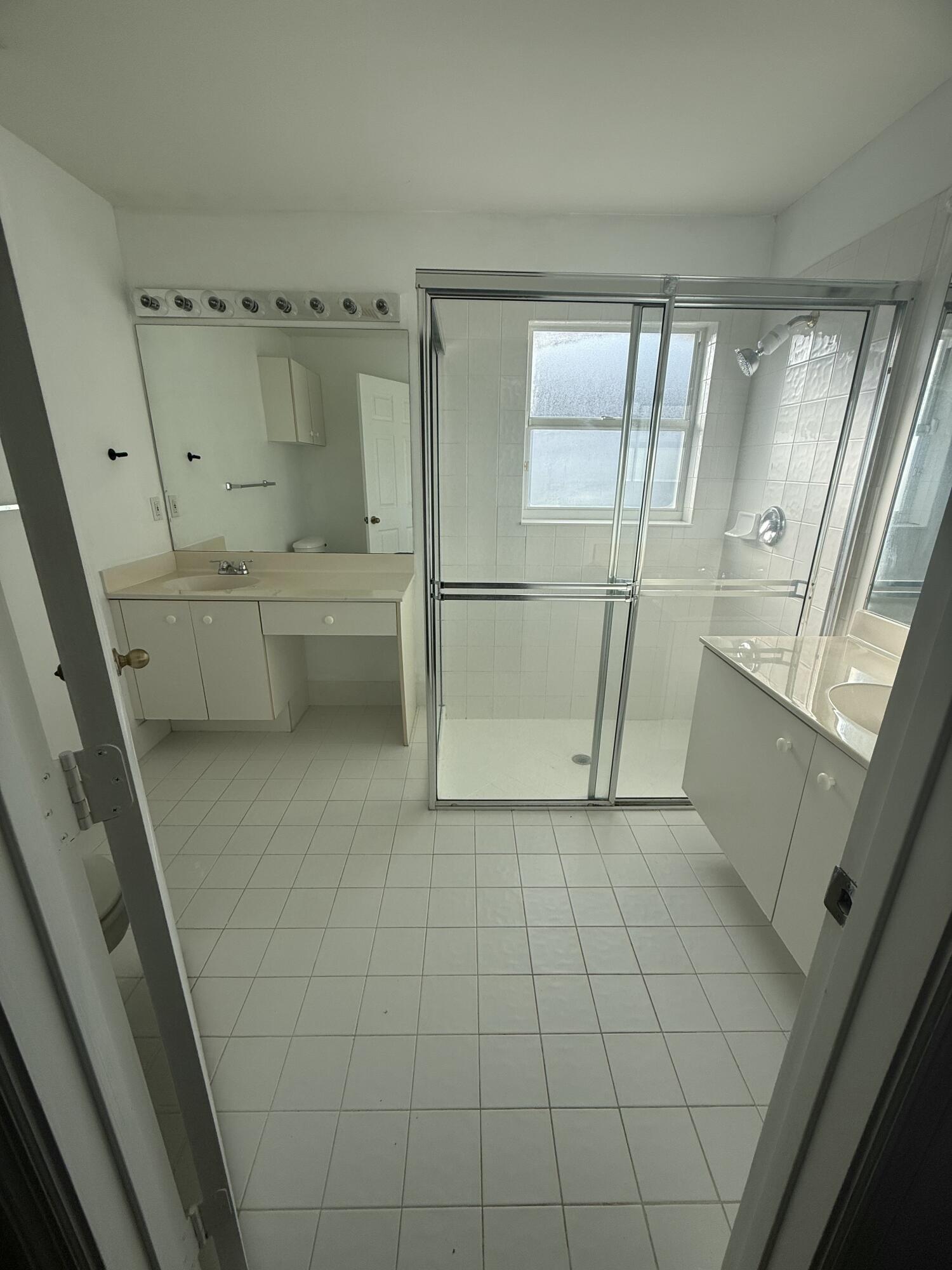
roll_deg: -0.8
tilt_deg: -18.5
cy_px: 635
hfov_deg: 85.7
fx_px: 513
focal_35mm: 14
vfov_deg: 102.1
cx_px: 476
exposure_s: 1/439
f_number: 2.2
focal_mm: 2.22
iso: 64
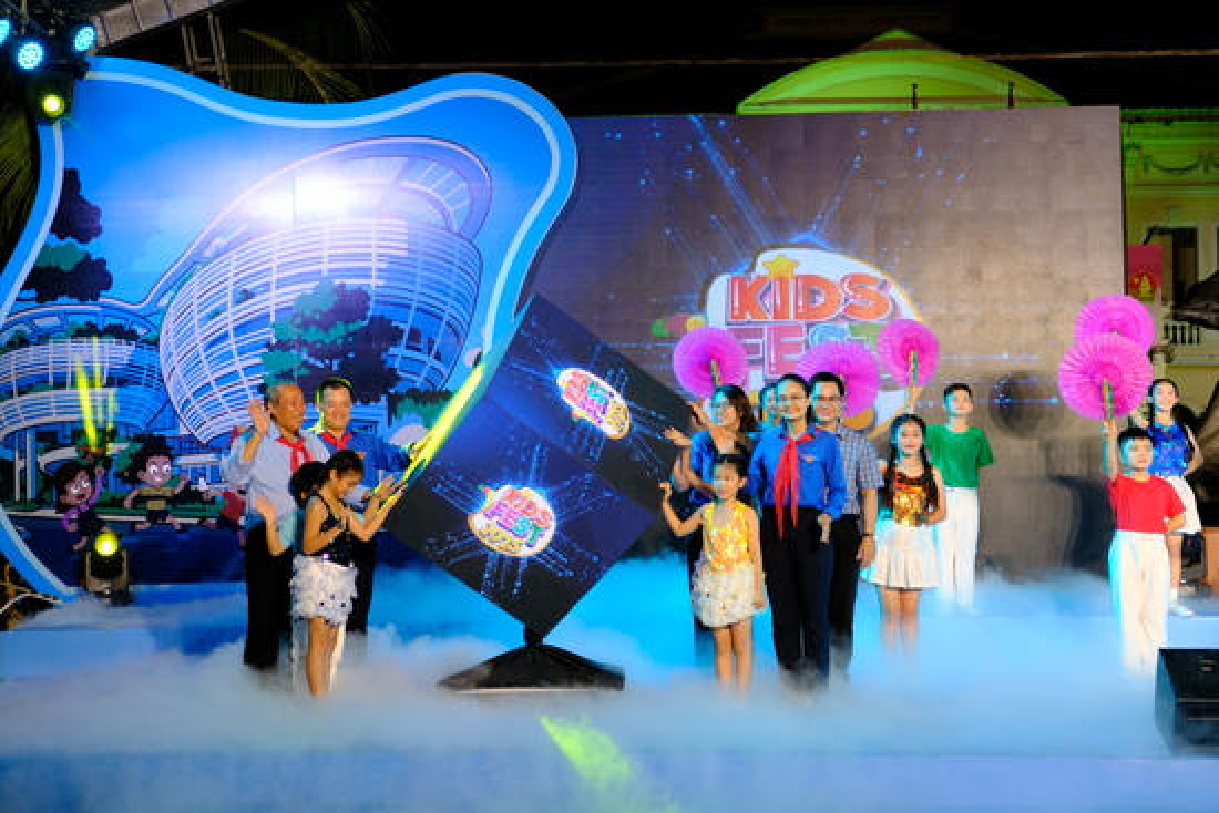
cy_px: 406
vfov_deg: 26.5
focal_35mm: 51
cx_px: 610
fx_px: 1727
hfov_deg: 38.9
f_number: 4
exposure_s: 1/105
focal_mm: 34.3
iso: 1000
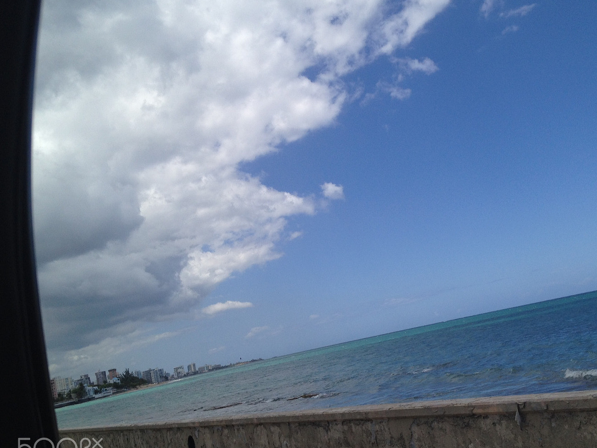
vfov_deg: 33.6
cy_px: 233
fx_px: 742
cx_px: 356
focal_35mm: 43
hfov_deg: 43.6
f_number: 2.4
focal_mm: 4.28
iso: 50
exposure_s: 1/2632
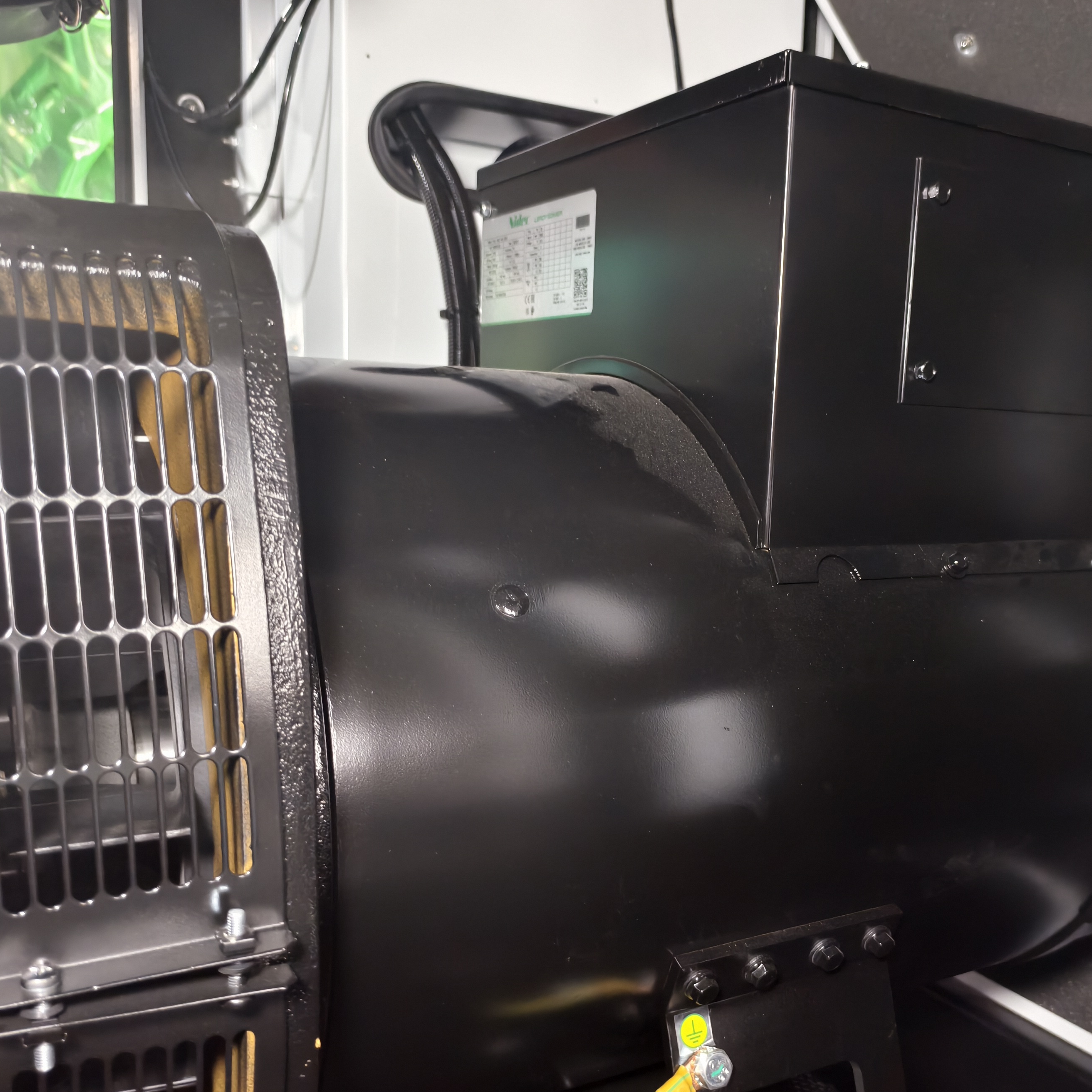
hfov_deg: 50.7
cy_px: 601
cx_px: 668
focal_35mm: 32
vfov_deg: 51.0
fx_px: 1142
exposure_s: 1/50
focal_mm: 5.6
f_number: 1.57
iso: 283
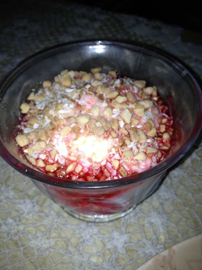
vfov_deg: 50.2
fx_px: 288
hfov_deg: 38.6
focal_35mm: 37
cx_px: 100
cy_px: 134
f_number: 2.4
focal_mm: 4.28
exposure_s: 1/130
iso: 50
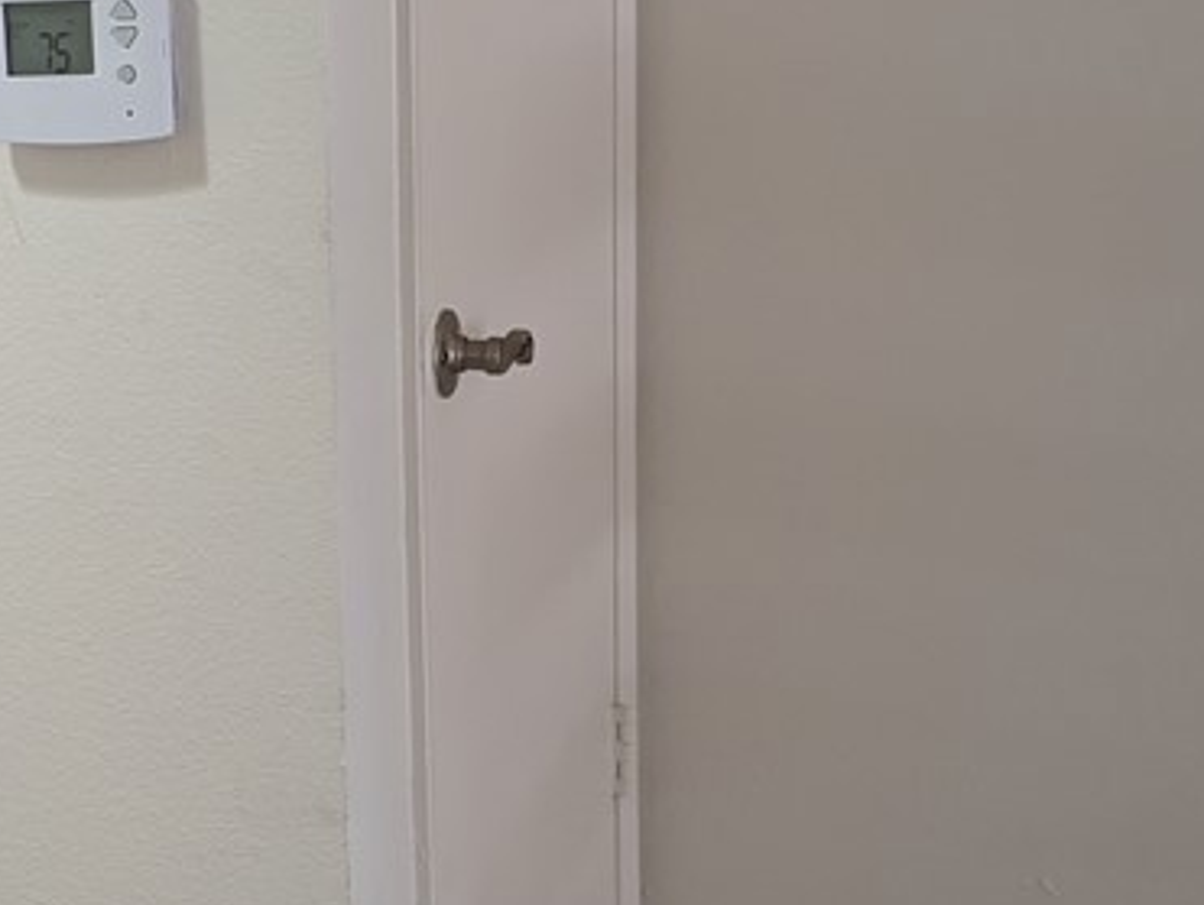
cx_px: 203
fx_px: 2298
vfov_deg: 22.3
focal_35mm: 66
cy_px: 428
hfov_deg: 28.6
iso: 298
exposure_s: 1/120
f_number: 1.68
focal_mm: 6.9
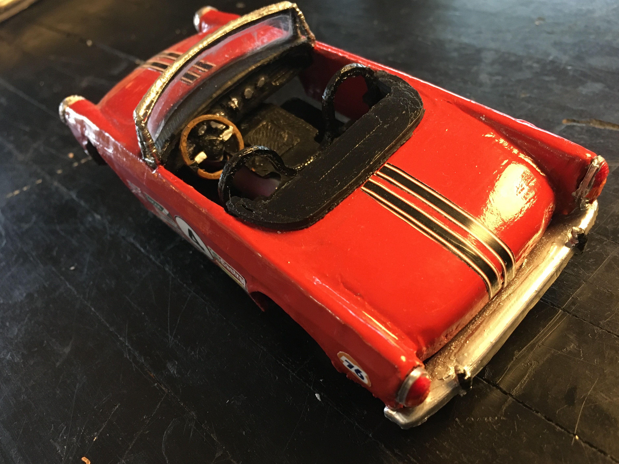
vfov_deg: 45.4
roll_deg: +20.5
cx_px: 326
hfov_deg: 58.3
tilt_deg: -41.7
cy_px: 222
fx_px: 554
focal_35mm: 31
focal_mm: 4.15
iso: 200
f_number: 2.2
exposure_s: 1/15
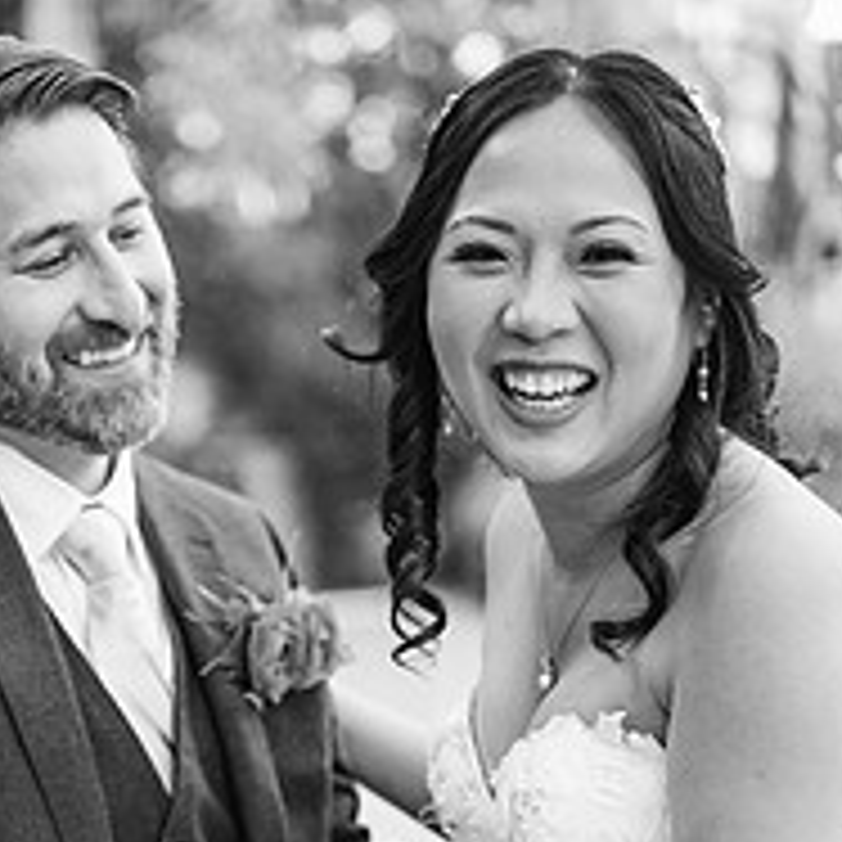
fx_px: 2807
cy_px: 860
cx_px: 214
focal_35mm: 102
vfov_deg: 16.7
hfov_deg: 17.0
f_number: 2
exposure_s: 1/125
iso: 180
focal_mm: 50
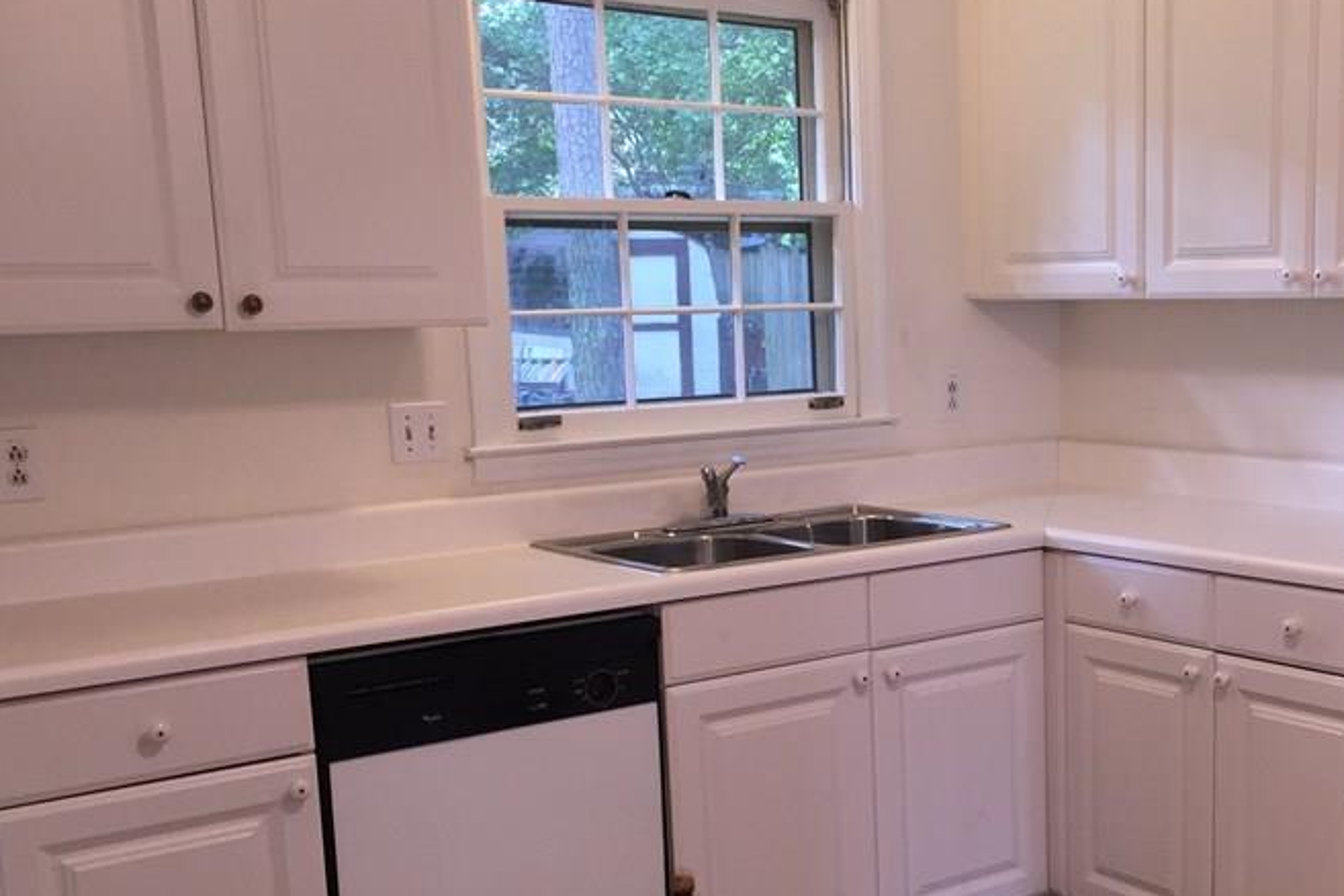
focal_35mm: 47
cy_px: 610
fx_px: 1755
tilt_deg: -11.1
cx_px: 978
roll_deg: +0.1
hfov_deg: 40.9
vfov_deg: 28.4
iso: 50
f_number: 2.2
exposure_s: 1/30
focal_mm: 4.15
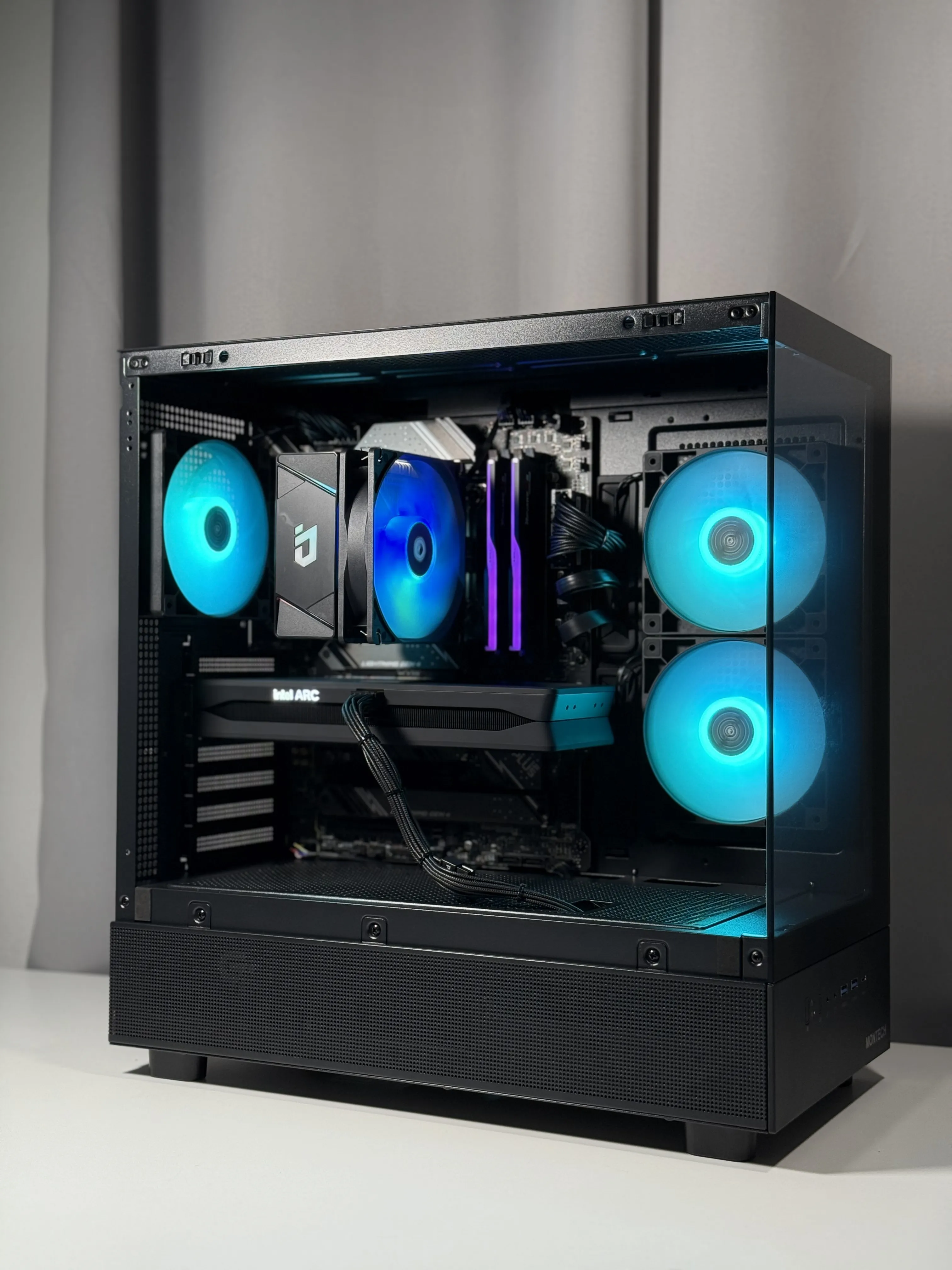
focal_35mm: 48
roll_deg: -0.4
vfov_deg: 39.7
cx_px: 476
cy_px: 635
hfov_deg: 30.3
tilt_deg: +1.0
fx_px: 1760
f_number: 1.78
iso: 125
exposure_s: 1/61
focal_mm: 6.76
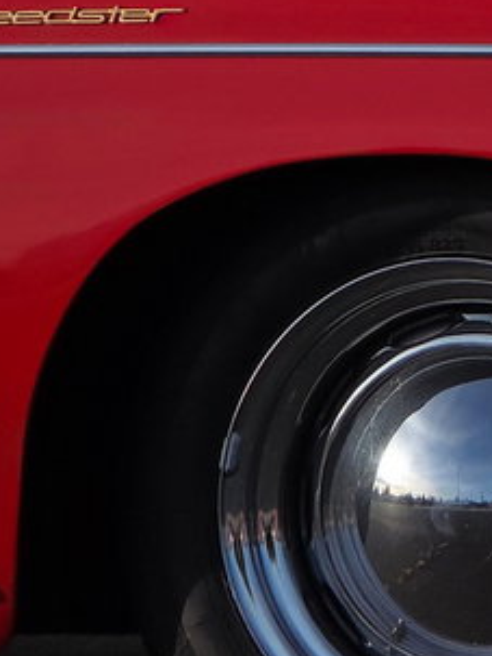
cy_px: 74
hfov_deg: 3.8
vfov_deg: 5.1
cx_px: 694
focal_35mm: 389
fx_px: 7377
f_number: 3.4
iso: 64
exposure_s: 1/1321
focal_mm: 18.6
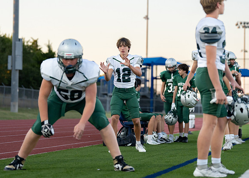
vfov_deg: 11.2
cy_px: 78
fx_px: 903
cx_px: 127
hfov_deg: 15.7
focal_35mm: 128
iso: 800
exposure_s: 1/2000
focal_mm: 97
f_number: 2.8
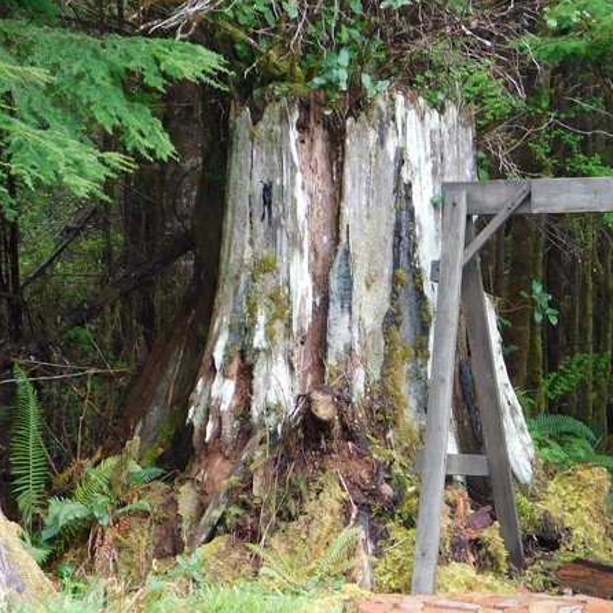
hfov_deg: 13.0
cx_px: 394
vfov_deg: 13.0
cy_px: 394
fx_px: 2685
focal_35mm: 134
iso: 200
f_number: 4.2
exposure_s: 1/30
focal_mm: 11.7
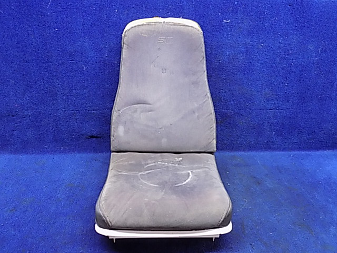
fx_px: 292
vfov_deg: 46.8
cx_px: 168
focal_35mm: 30
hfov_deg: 60.0
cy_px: 126
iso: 400
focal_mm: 5.3
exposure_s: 1/10
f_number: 3.3
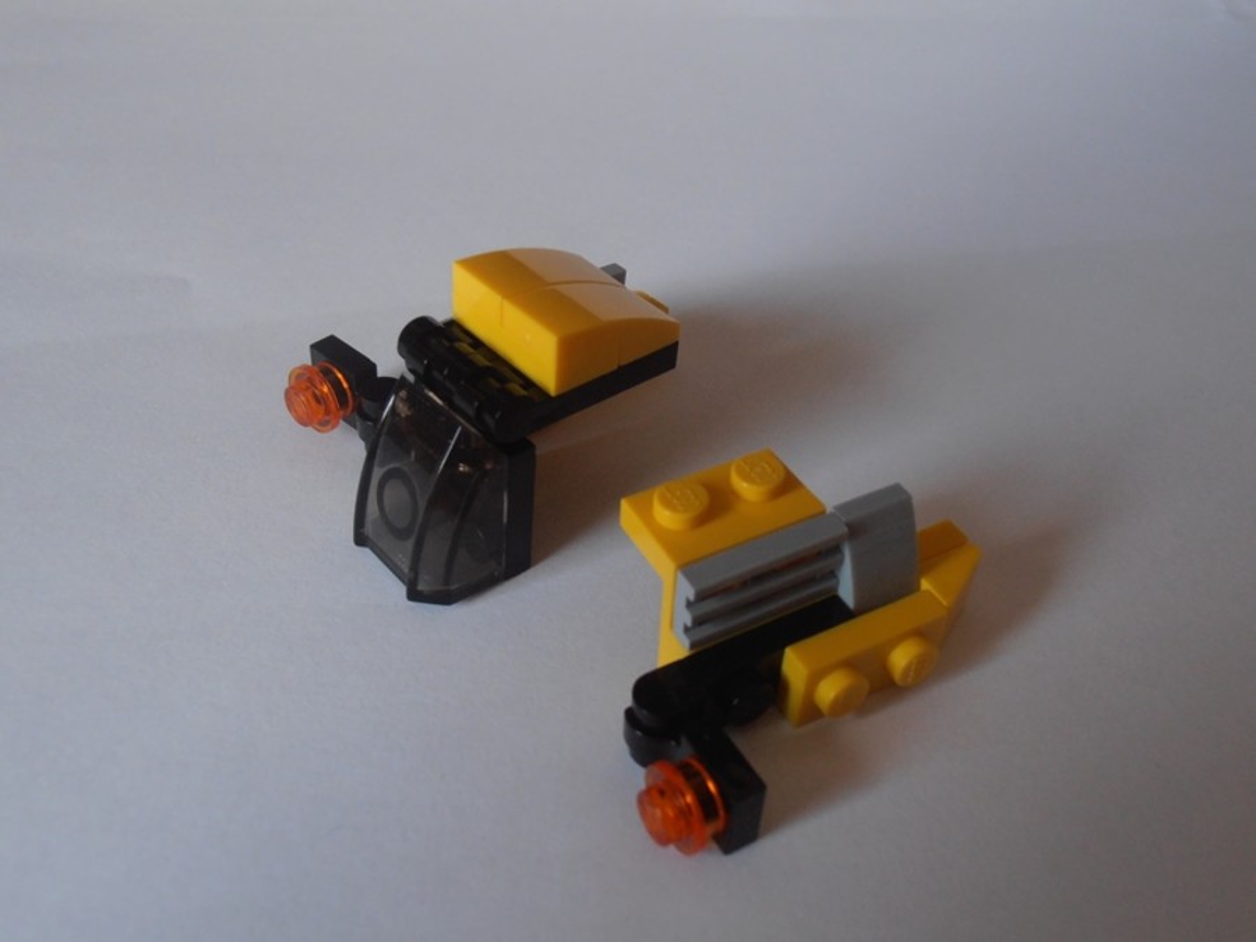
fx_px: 1343
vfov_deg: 38.7
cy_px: 471
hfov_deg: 50.1
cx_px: 628
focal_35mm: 37
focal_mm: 6.61
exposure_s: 1/20
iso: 125
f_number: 3.9
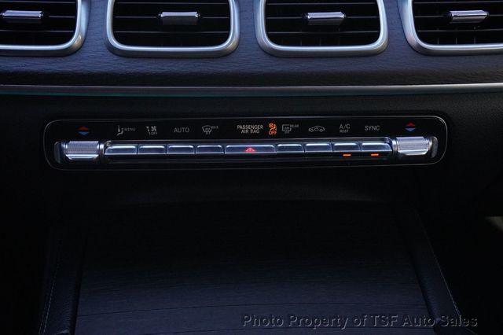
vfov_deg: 28.9
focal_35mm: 46
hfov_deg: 42.3
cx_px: 252
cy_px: 168
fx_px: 649
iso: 6400
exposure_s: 1/250
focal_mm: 31
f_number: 10
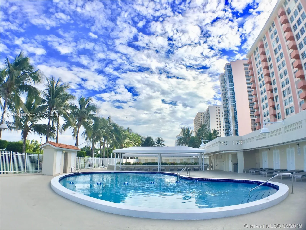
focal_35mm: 29
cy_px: 115
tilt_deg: +9.8
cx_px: 153
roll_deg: -0.2
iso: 25
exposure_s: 1/754
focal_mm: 4.15
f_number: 2.2
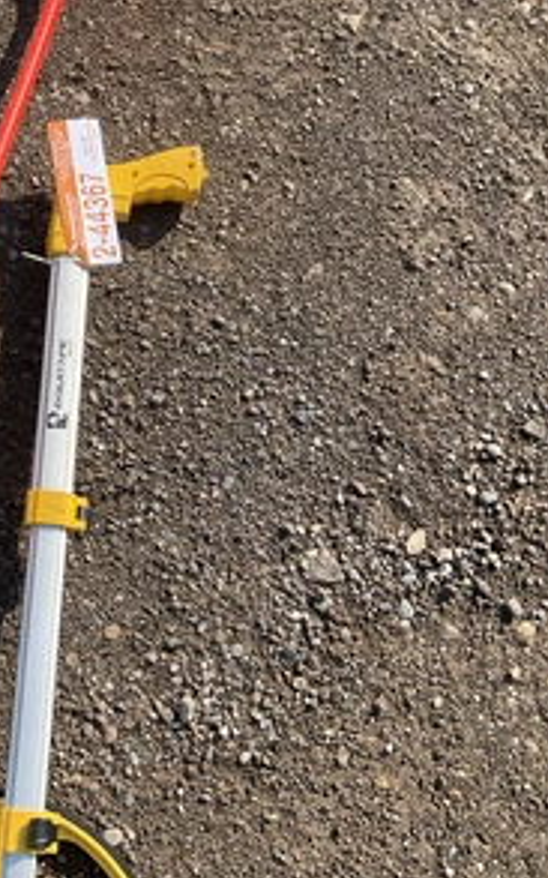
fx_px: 1004
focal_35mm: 42
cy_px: 446
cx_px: 90
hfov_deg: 29.6
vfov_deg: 47.2
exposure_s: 1/829
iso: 25
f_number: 1.8
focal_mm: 3
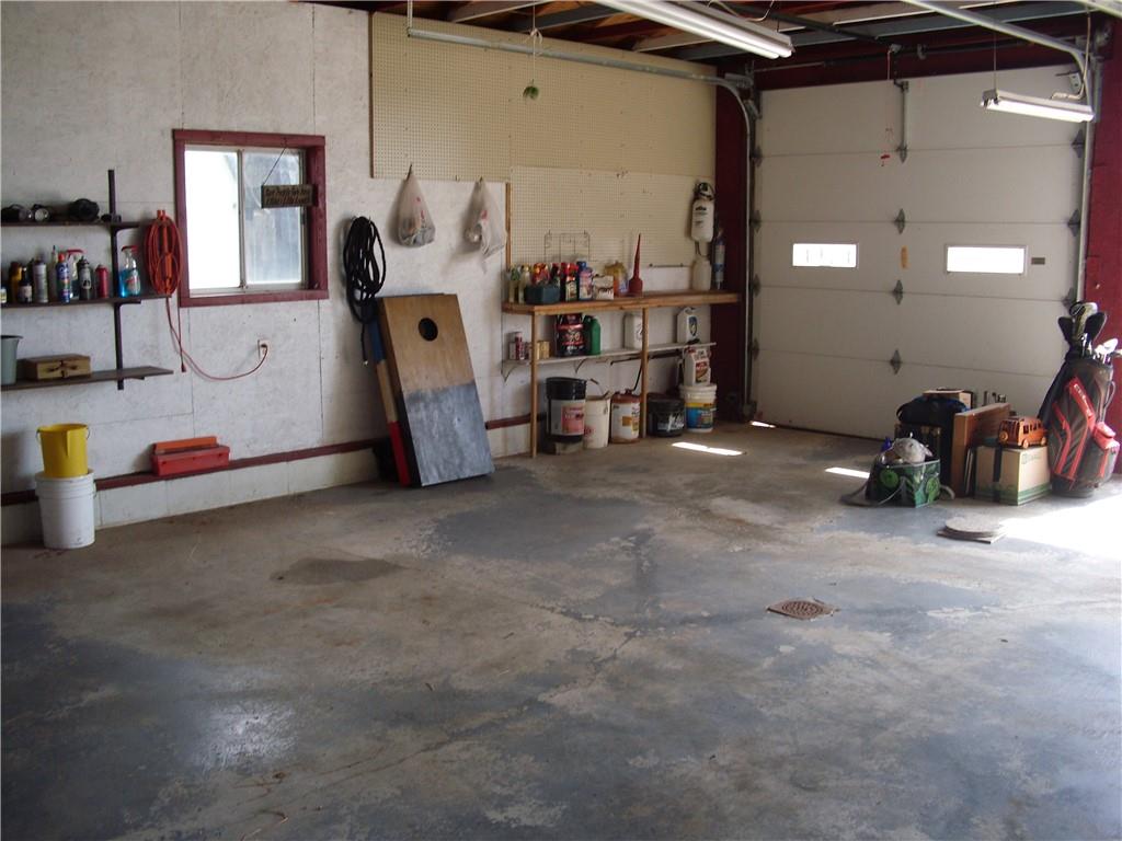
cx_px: 561
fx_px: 1167
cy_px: 420
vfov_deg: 39.7
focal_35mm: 36
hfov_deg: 51.4
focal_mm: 6.3
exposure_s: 1/80
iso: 100
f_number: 3.1
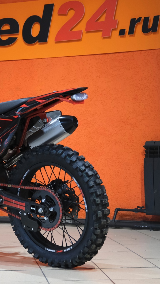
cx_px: -22
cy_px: 142
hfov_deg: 12.8
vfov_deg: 22.9
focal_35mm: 93
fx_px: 701
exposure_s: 1/125
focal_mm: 39.3
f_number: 4
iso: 1600
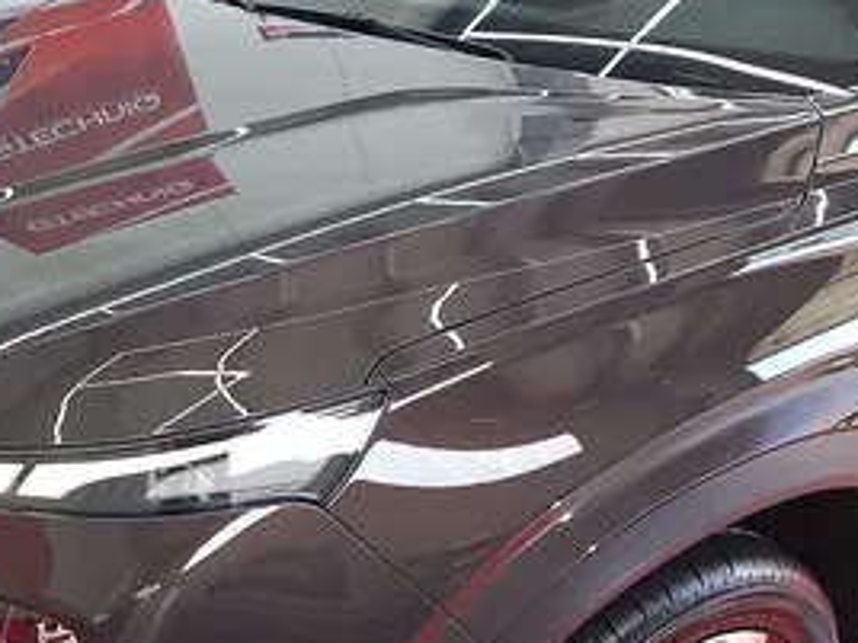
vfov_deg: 33.6
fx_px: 1066
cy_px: 345
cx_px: 214
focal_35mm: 43
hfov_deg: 42.5
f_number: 1.8
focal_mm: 5.23
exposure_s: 1/50
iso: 80
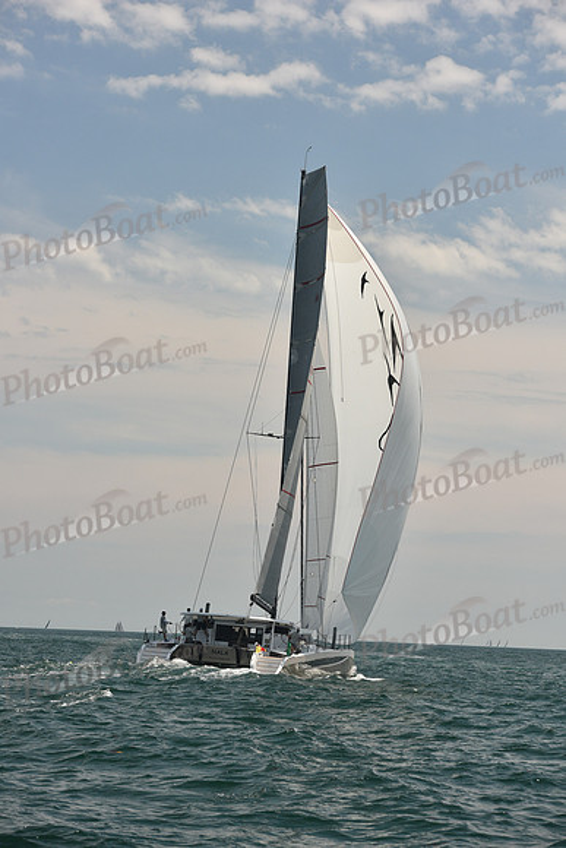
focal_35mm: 95
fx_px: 2239
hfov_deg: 14.4
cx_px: 283
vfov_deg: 21.5
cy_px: 424
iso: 320
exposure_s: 1/1250
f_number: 6.3
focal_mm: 95
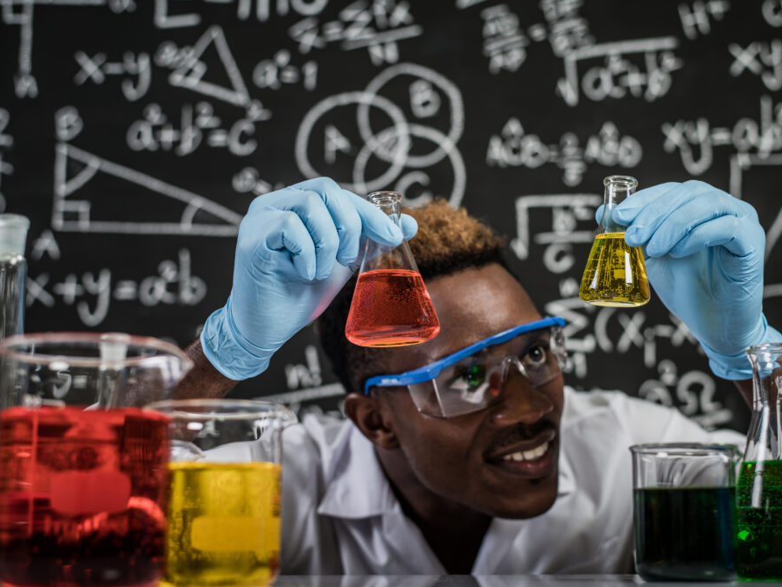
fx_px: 1243
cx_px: 424
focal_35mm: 55
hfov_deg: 34.9
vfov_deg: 26.6
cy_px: 293
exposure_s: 1/160
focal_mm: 50
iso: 100
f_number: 2.8
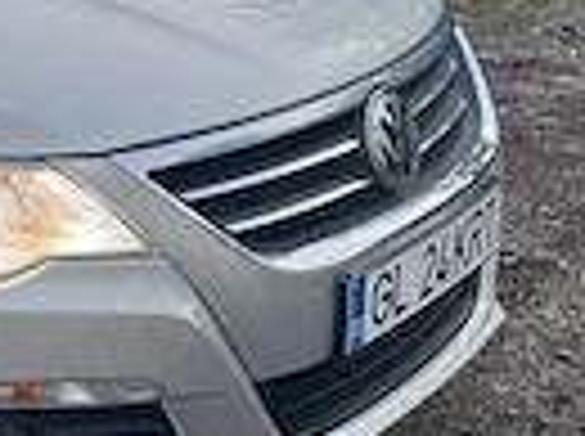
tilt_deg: -20.1
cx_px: -261
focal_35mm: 111
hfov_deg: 16.4
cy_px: 279
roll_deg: +3.2
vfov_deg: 13.3
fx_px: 1872
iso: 160
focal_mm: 6.76
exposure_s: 1/121
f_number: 1.78
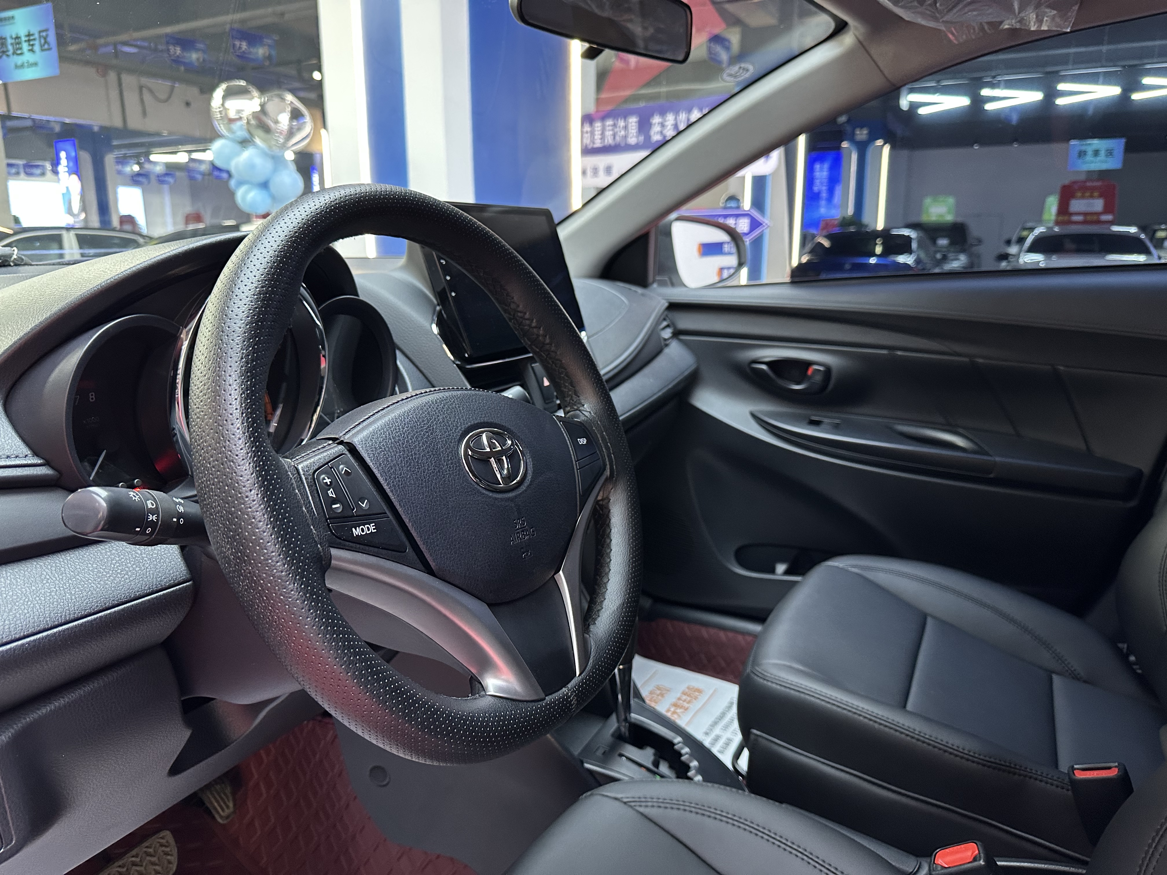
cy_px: 438
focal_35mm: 24
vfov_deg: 56.8
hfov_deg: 71.6
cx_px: 584
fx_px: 809
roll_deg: +0.5
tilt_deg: -13.1
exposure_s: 1/50
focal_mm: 6.86
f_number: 1.78
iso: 320
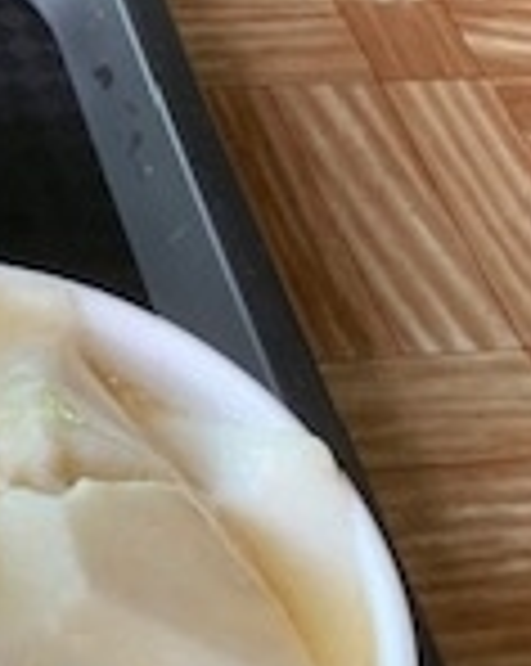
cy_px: 238
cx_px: -207
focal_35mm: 110
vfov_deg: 17.5
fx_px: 2165
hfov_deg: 13.4
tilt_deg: -46.5
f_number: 1.8
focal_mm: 4.25
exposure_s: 1/64
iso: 100
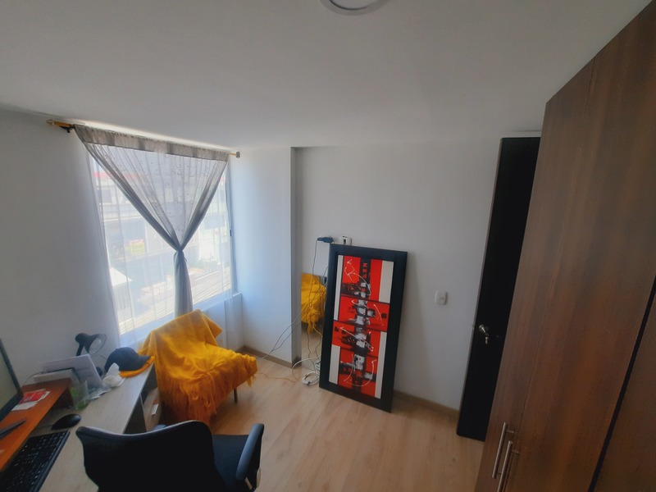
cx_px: 328
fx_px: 246
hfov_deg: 106.2
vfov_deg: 89.9
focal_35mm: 13
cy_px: 246
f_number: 2.2
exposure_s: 1/120
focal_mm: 1.74
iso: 64
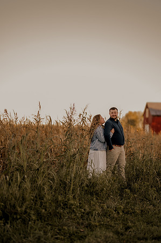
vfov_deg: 23.9
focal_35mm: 85
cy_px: 122
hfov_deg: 16.0
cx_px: 80
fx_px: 571
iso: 50
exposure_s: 1/320
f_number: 1.4
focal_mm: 85
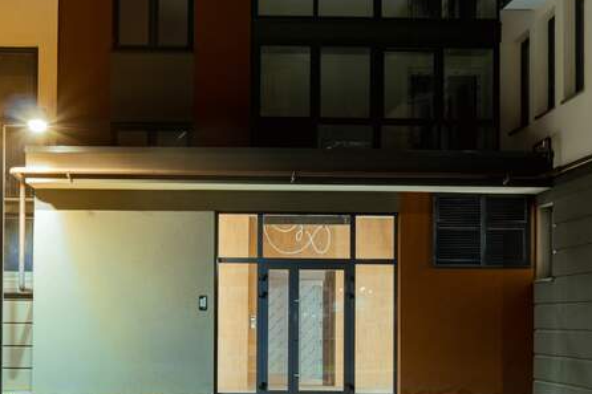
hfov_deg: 28.7
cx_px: 206
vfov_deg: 19.3
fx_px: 1151
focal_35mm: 70
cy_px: 290
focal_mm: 26
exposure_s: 5
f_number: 5.6
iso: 100
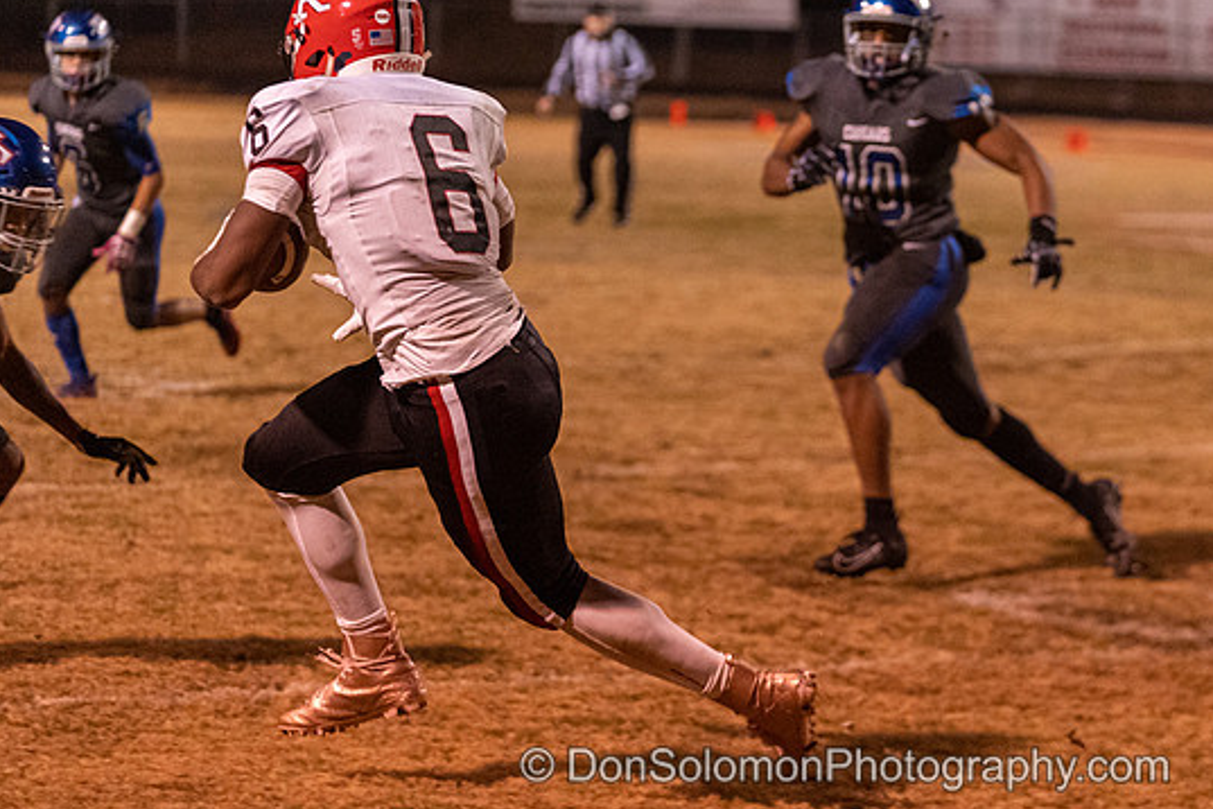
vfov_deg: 9.7
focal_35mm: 142
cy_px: 268
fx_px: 4784
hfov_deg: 14.4
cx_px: 735
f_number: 2.8
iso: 8000
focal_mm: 104
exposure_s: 1/800
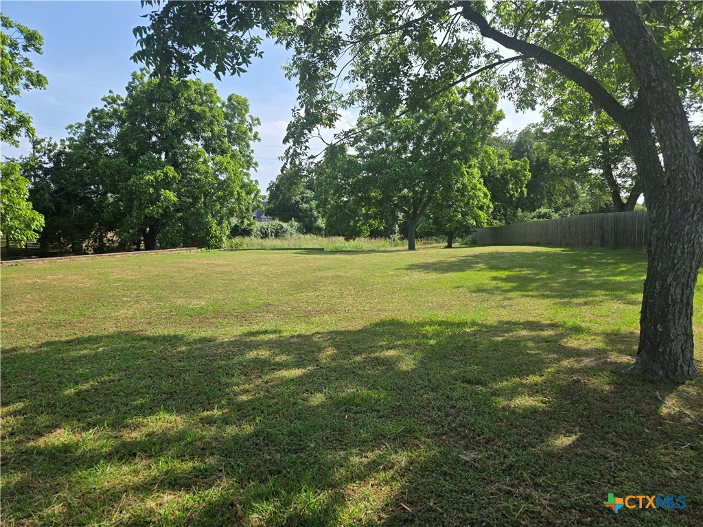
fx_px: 467
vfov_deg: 58.9
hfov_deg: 73.9
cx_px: 352
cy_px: 264
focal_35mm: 23
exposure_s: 1/1441
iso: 25
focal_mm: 5.4
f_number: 1.8
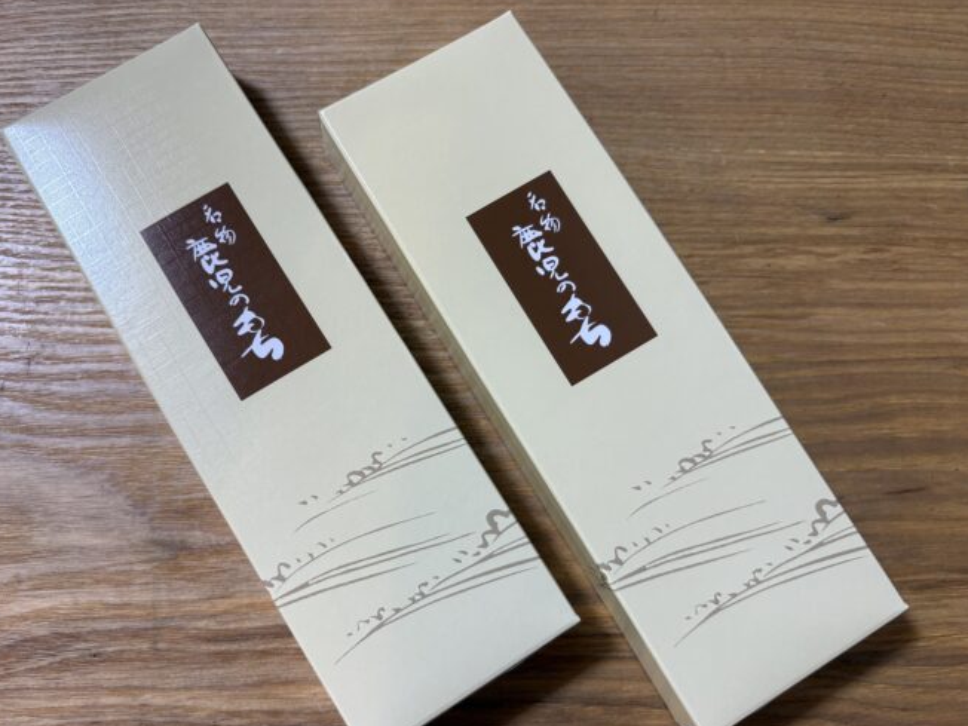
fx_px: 811
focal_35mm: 29
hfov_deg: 61.5
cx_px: 431
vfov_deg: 48.2
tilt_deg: -79.9
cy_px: 400
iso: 125
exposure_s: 1/75
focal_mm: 5.96
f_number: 1.6
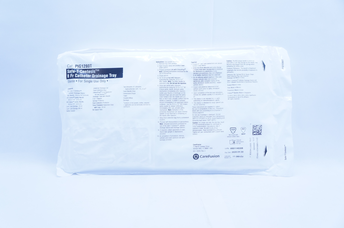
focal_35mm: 34
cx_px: 172
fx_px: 329
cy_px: 114
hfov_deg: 55.2
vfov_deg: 38.3
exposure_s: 1/200
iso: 800
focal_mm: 23
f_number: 4.5
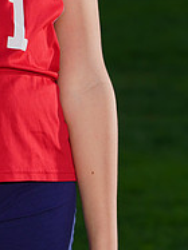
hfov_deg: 2.5
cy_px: -79
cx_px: -64
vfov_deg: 3.4
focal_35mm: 586
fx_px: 4248
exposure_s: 1/250
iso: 200
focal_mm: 196
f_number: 9
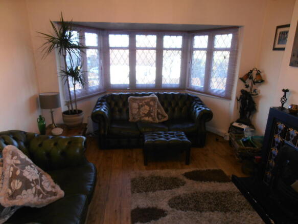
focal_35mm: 24
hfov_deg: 71.6
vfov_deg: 56.8
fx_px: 207
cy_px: 112
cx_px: 149
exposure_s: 1/30
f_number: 3
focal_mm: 4.2
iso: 80
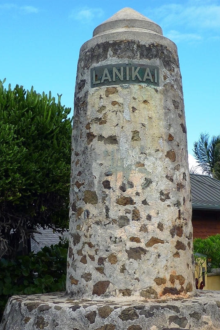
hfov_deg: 22.6
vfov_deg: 33.4
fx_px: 550
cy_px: 166
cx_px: 121
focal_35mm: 60
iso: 100
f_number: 3.9
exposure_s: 1/500
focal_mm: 6.4
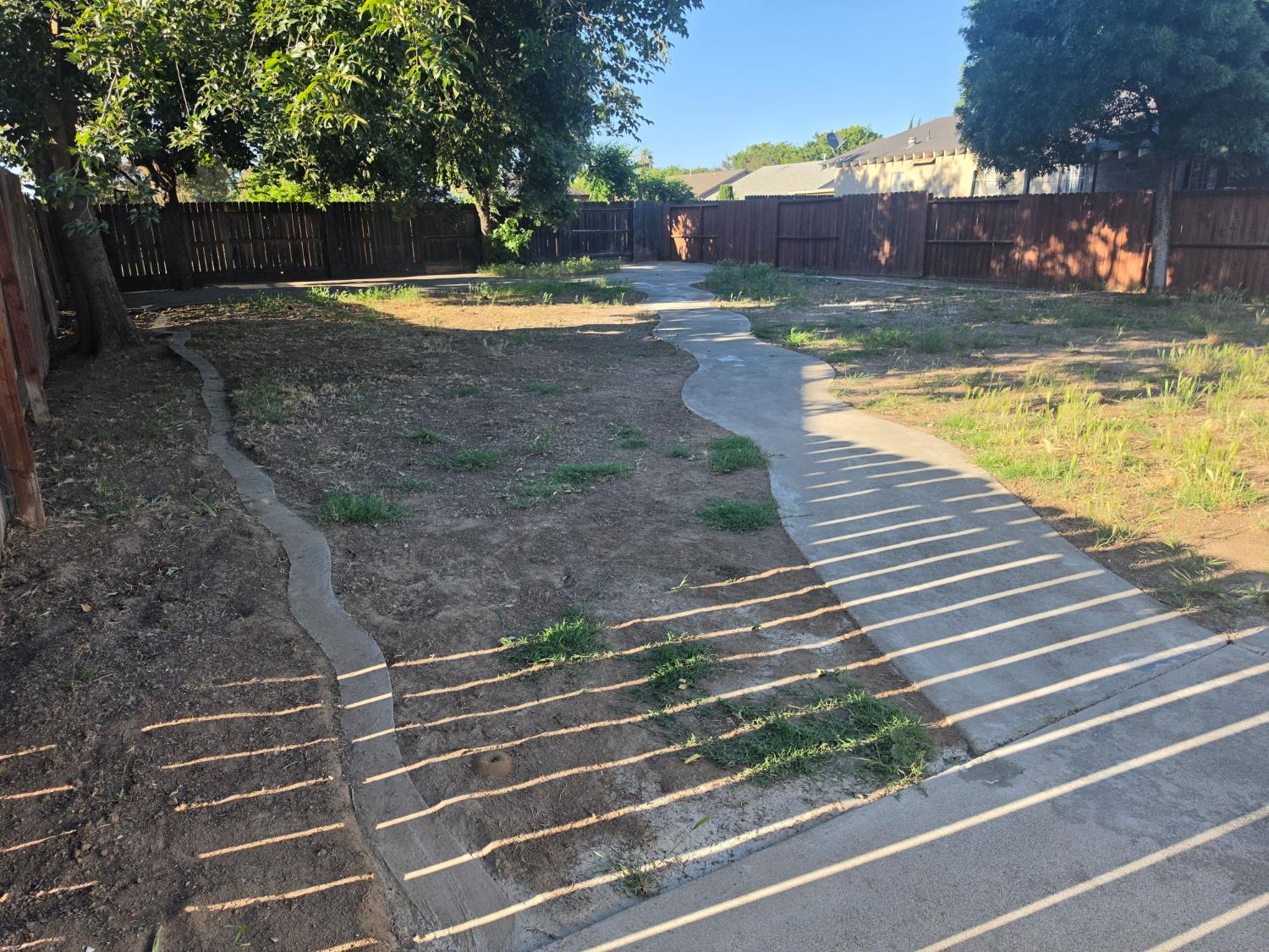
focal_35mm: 23
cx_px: 634
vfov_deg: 58.9
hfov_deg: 73.9
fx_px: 843
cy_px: 476
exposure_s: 1/2607
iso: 64
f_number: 1.4
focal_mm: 6.5
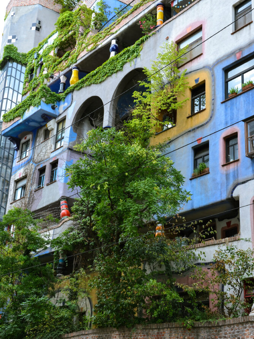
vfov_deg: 34.4
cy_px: 164
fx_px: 548
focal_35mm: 56
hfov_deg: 26.1
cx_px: 126
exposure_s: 1/100
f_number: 6.3
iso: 160
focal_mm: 34
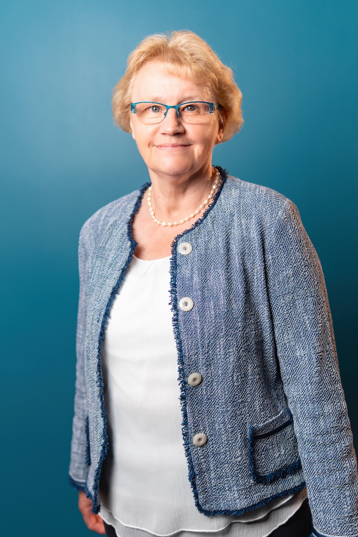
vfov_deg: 43.6
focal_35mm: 45
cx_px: 179
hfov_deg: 29.9
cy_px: 268
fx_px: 671
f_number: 1.4
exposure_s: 1/400
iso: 100
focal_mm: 30
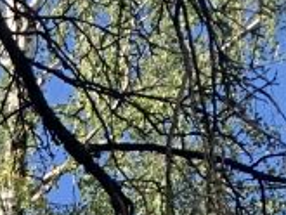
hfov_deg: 9.0
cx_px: -489
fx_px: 1563
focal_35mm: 189
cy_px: 739
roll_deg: -2.5
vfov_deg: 6.8
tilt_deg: +10.6
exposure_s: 1/887
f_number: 1.8
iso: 25
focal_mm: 4.25
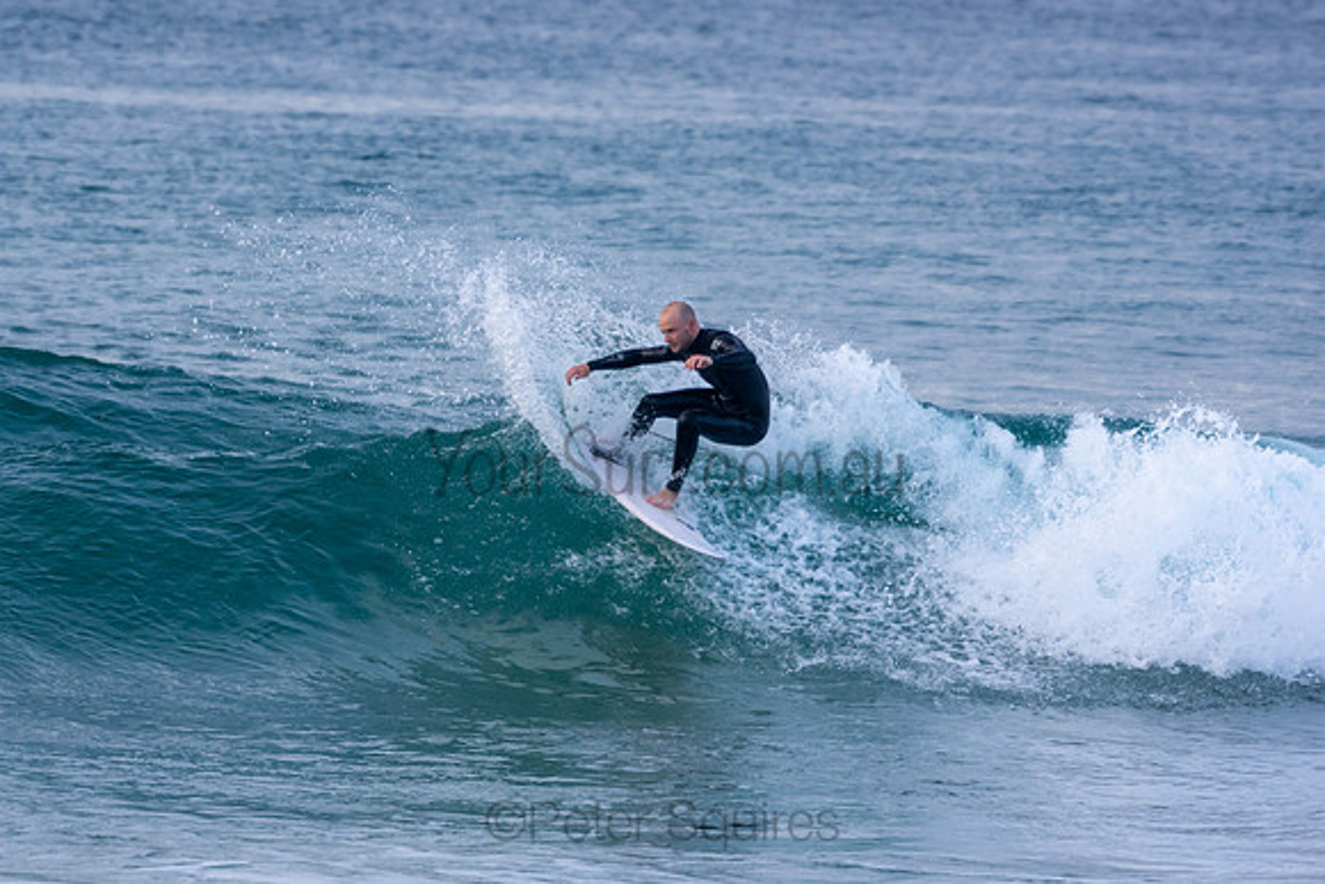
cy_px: 442
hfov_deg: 4.0
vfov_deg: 2.7
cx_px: 662
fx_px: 18774
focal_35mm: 510
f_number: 5.6
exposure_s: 1/1000
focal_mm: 340
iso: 640
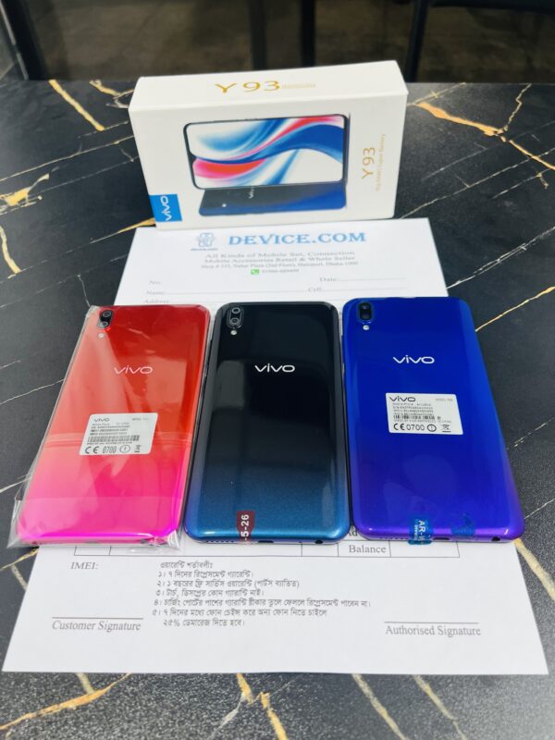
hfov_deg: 53.1
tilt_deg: -47.8
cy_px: 370
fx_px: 556
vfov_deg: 67.3
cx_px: 278
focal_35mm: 26
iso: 40
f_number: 1.5
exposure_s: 1/100
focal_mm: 5.7
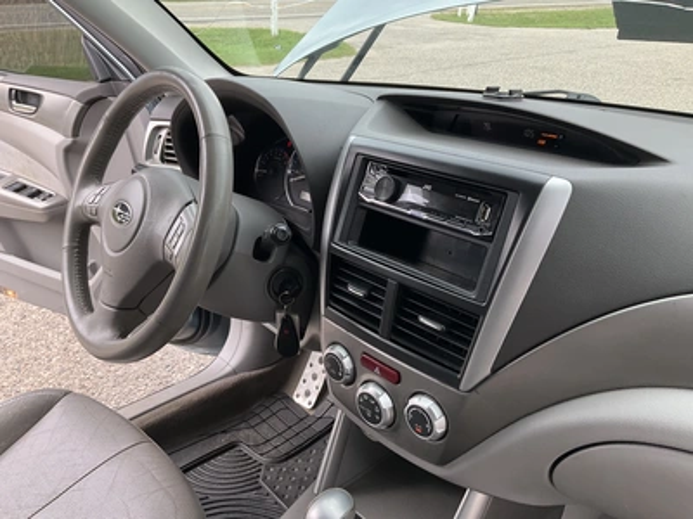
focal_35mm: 29
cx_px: 346
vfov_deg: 48.2
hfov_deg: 61.7
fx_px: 581
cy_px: 260
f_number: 1.8
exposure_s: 1/122
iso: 25
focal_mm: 3
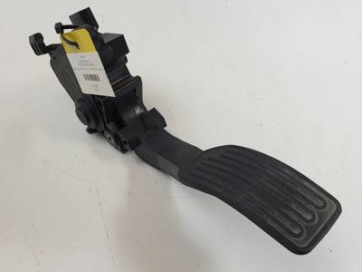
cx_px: 181
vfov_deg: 53.1
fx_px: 272
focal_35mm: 26
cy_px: 136
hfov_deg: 67.3
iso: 50
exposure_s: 1/165
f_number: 2.4
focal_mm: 4.3
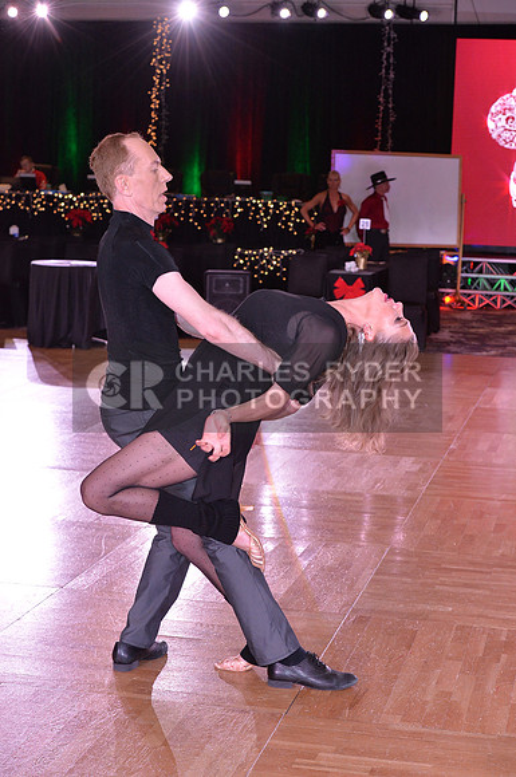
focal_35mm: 70
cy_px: 388
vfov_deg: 28.9
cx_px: 258
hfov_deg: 19.4
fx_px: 1509
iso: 2000
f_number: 6.3
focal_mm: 70
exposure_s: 1/250
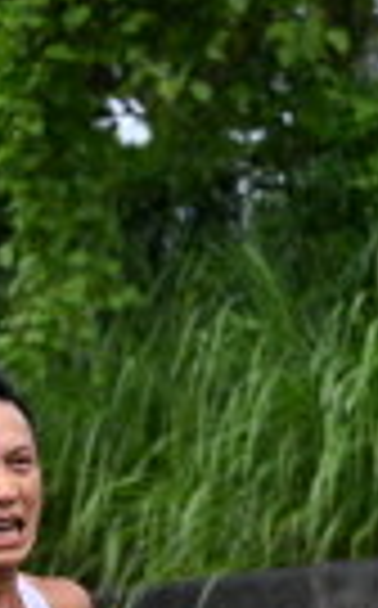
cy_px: 953
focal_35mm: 213
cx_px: 194
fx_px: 3522
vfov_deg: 9.5
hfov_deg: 6.1
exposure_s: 1/1250
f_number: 2.8
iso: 500
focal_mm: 44
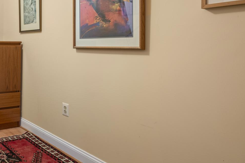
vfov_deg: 38.1
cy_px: 47
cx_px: -15
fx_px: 231
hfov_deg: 44.6
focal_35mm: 34
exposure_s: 1.3
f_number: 6.3
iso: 320
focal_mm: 16
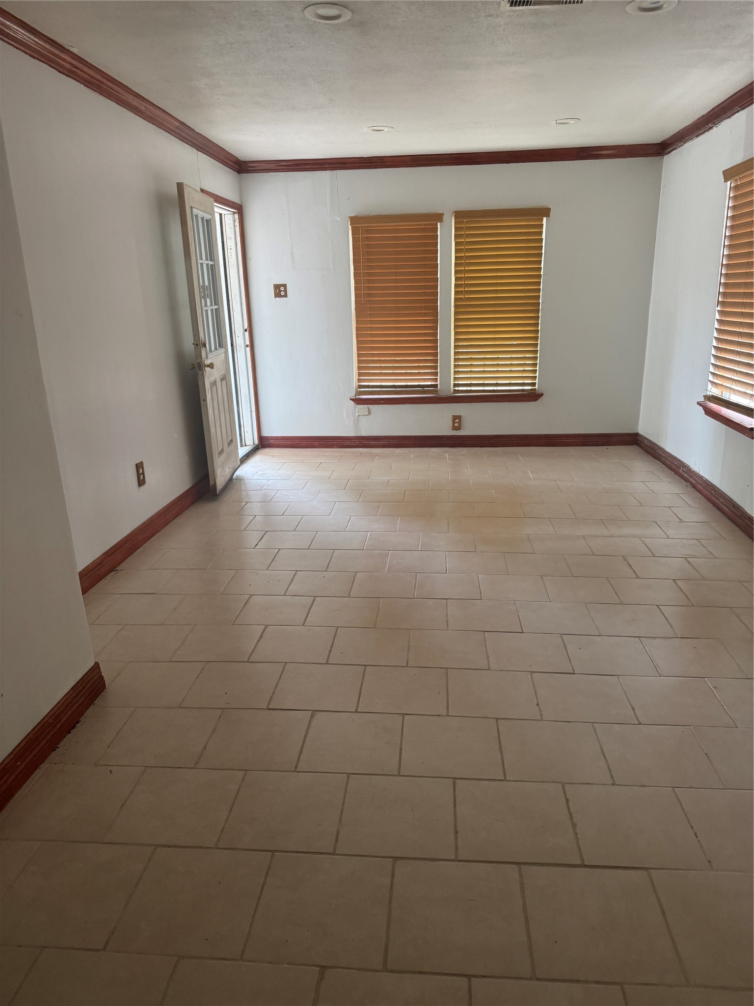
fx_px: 697
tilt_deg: -18.2
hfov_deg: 56.8
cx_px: 377
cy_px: 503
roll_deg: +1.7
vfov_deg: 71.6
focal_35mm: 24
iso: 200
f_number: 1.78
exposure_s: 1/116
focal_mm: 6.76
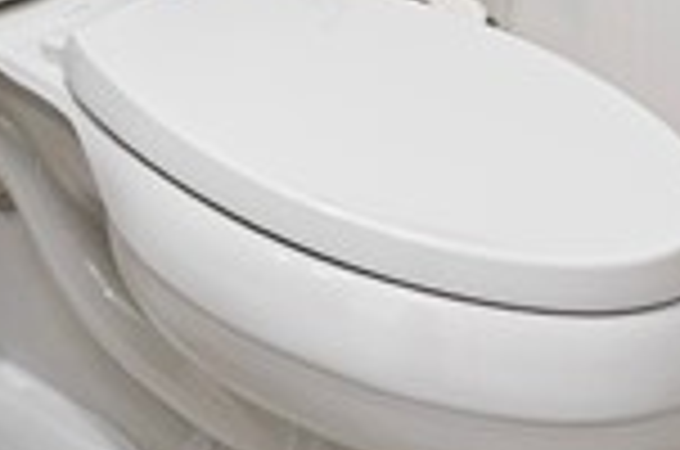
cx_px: -597
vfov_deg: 9.8
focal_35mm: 101
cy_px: -952
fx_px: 1904
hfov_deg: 16.4
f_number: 8
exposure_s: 1/200
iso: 2000
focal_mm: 14
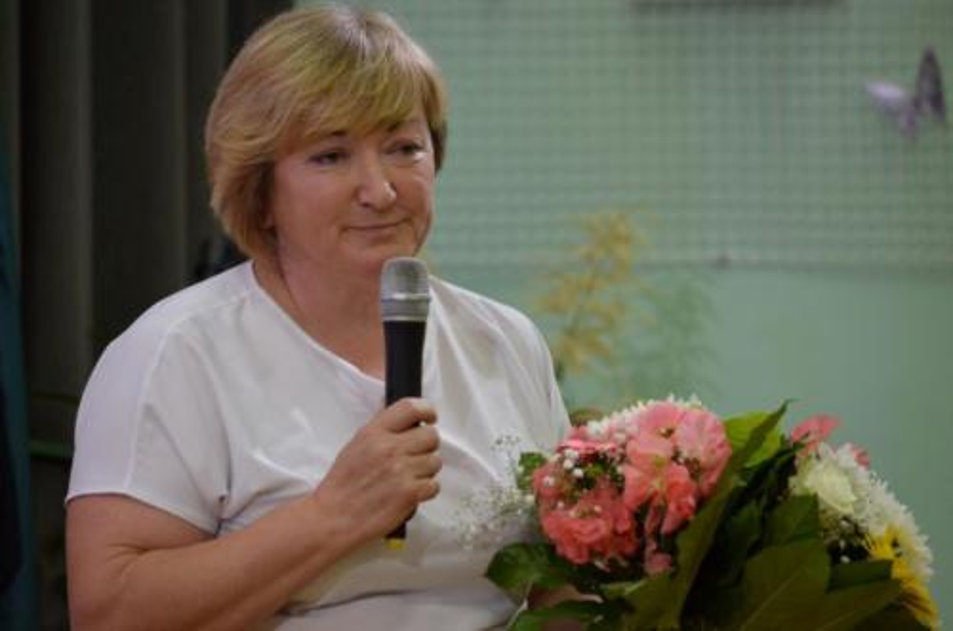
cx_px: 476
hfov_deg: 7.1
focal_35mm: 292
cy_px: 316
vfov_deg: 4.7
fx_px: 7726
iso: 1250
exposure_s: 1/125
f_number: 5
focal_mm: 195
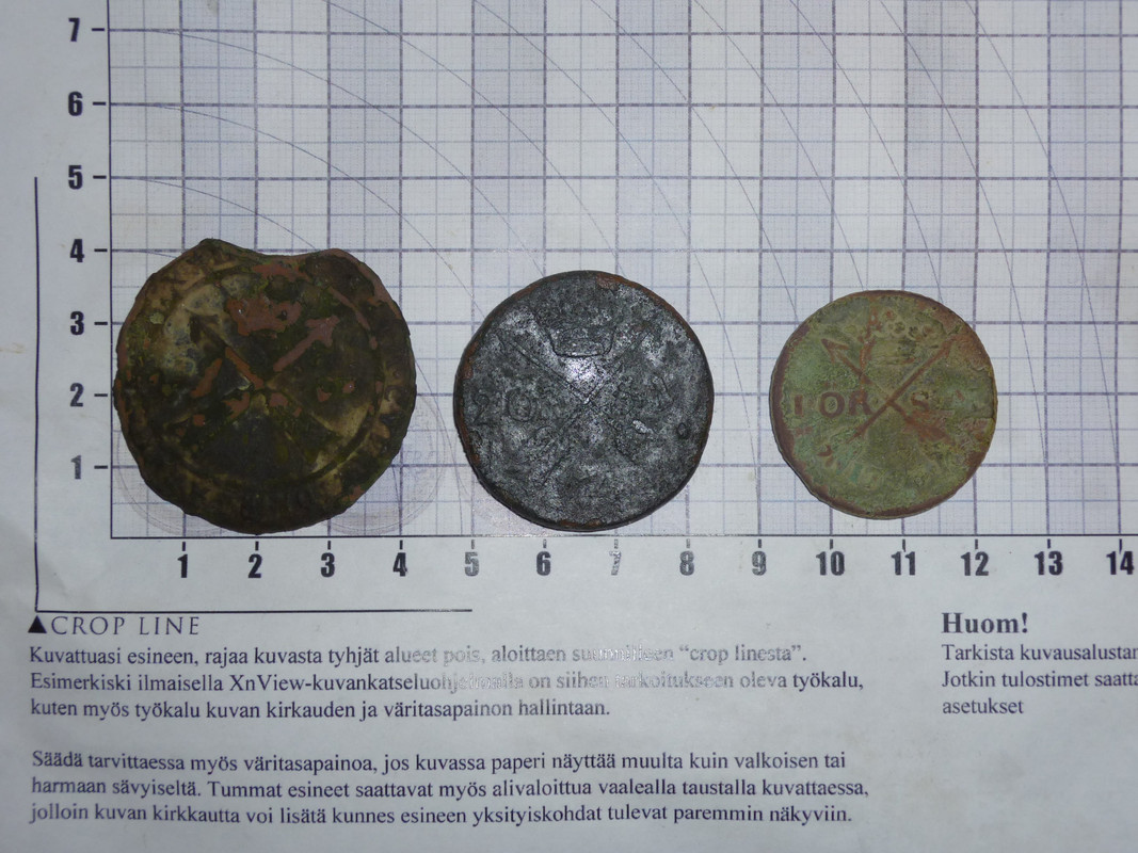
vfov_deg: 30.3
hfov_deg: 39.7
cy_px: 426
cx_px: 569
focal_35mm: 48
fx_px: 1578
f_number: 4.3
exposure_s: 1/30
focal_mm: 8.6
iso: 100
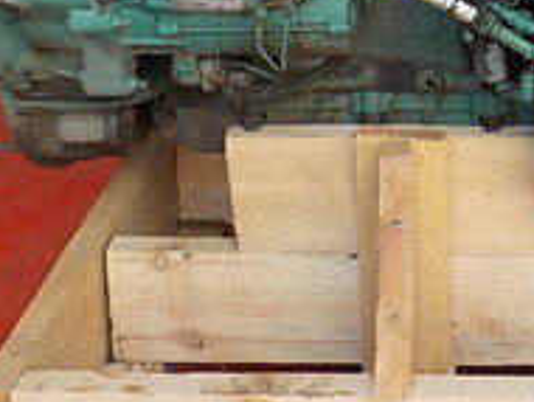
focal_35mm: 101
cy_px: -267
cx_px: 604
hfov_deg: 18.6
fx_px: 1560
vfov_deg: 13.5
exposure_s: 1/100
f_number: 3.3
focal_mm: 4.1
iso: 125
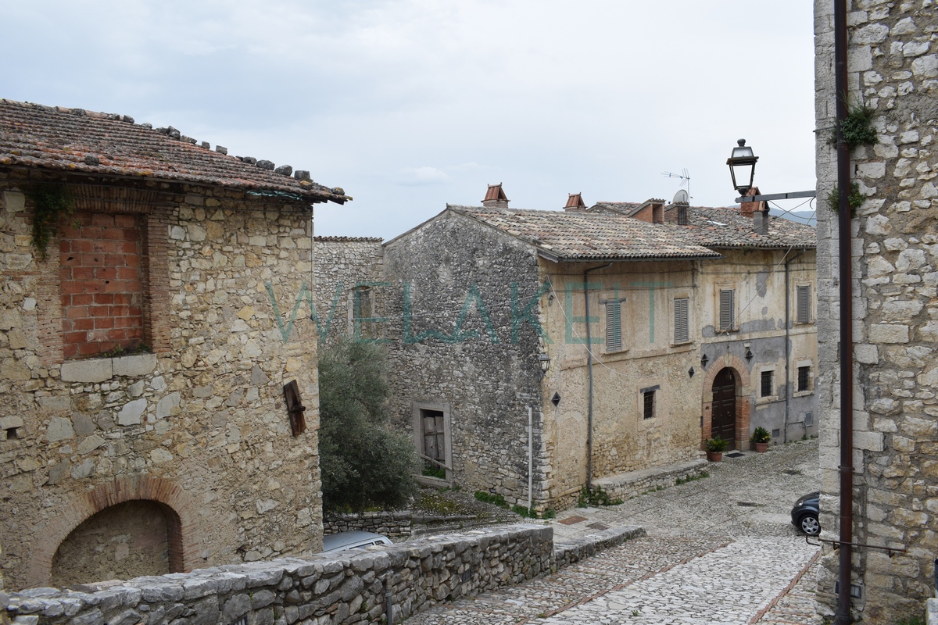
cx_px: 469
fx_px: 782
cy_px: 312
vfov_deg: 43.6
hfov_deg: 61.9
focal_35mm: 30
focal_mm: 20
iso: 200
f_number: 8
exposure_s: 1/250
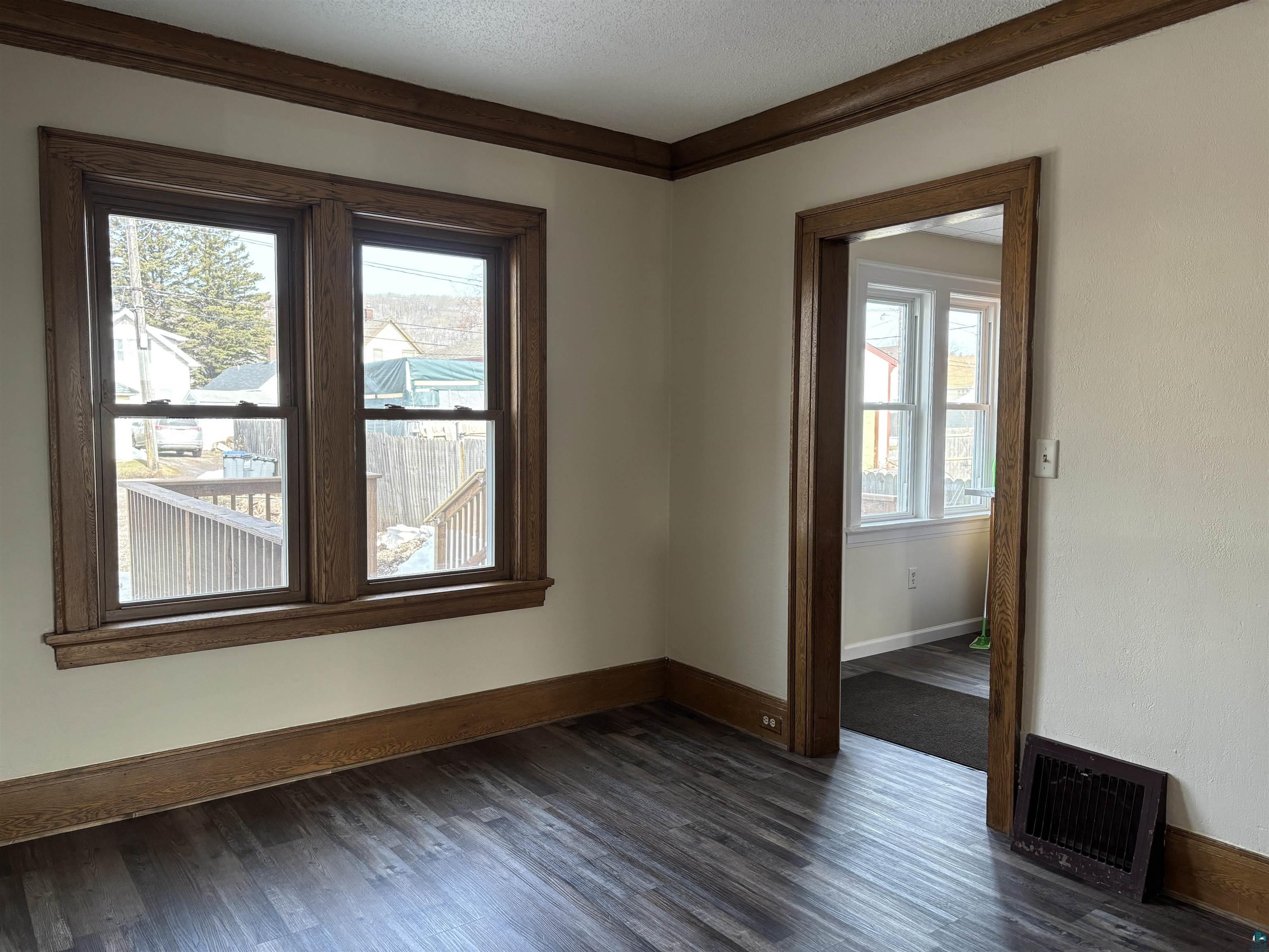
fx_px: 953
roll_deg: -0.7
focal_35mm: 26
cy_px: 476
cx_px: 634
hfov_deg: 67.3
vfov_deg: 53.1
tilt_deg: -3.9
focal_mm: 5.96
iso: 125
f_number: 1.6
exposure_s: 1/121
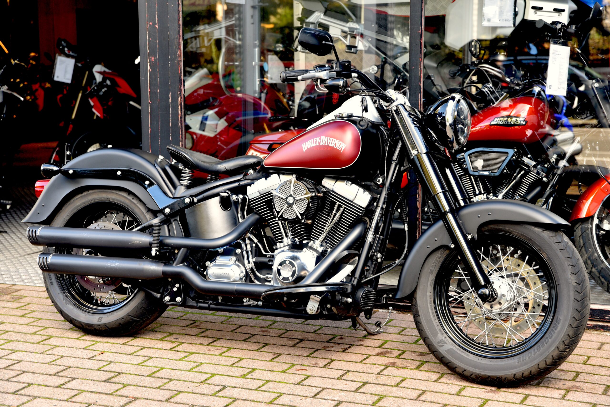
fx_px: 1187
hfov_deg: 28.8
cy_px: 204
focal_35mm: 70
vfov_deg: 19.5
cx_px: 305
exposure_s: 1/100
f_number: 5
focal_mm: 70
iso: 500
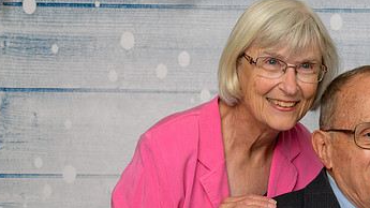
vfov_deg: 12.5
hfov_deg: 21.7
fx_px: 952
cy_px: 100
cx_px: 298
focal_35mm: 97
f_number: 10
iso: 400
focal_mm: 55
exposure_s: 1/125
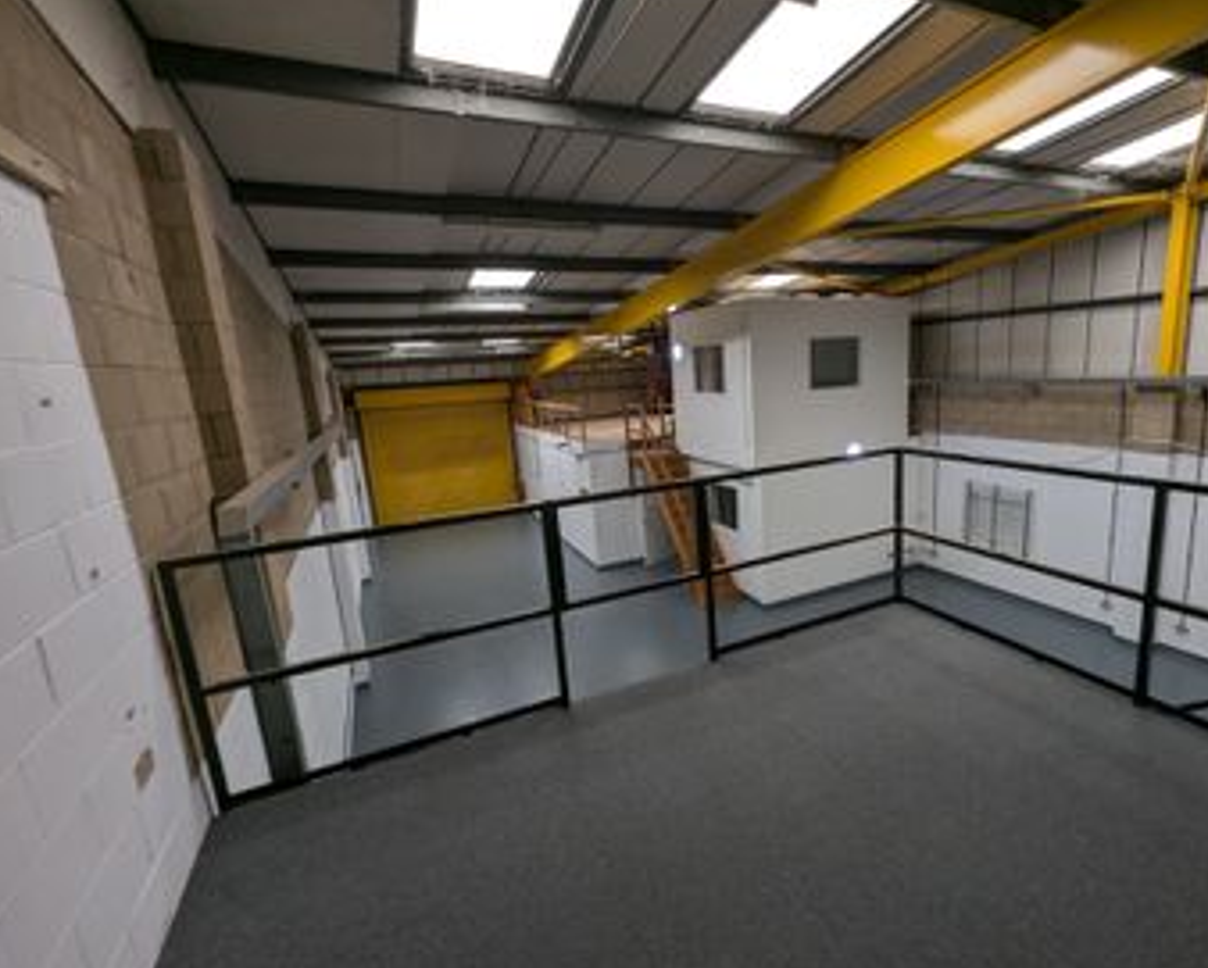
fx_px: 537
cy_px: 489
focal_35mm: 15
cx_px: 675
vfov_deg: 84.1
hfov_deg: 96.3
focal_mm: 1.95
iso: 137
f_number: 2.2
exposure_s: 1/100
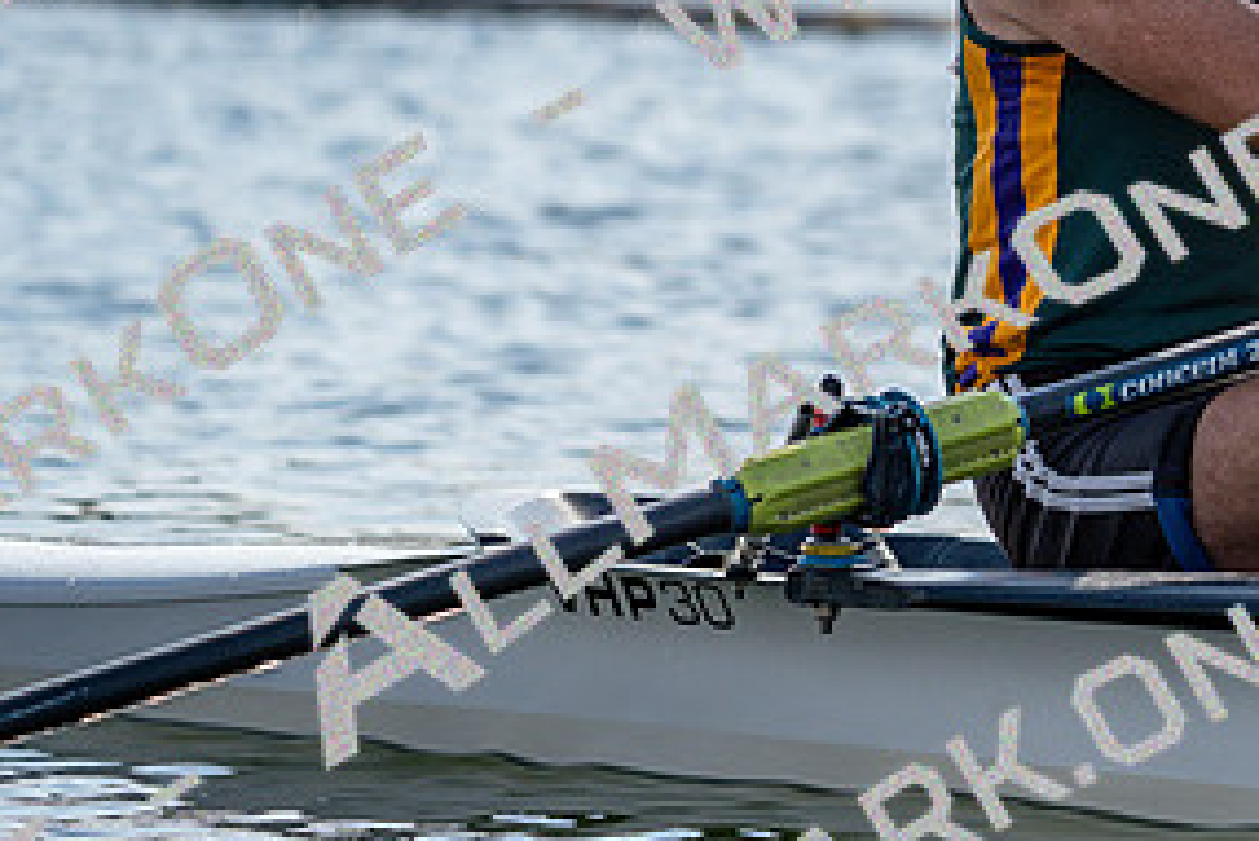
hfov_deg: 5.1
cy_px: 86
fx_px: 14170
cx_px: 1202
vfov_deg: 3.4
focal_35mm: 405
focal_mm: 200
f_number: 5.6
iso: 200
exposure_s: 1/1600
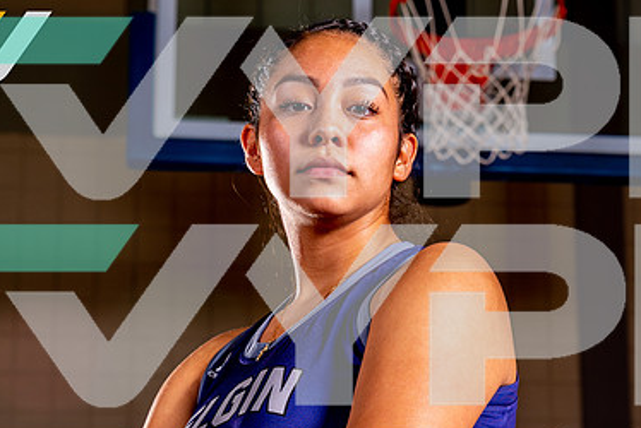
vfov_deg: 13.9
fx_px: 1746
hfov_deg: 20.8
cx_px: 396
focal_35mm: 98
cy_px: 316
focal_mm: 60
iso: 100
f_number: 5.6
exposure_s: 1/125
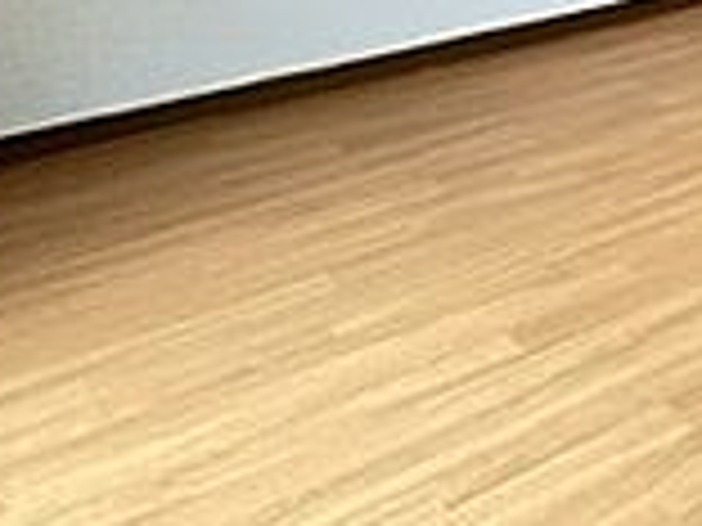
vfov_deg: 21.3
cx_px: 1210
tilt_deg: -0.6
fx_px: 1095
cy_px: -328
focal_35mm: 54
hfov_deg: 23.0
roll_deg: -0.5
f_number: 2.2
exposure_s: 1/120
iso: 320
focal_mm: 2.22
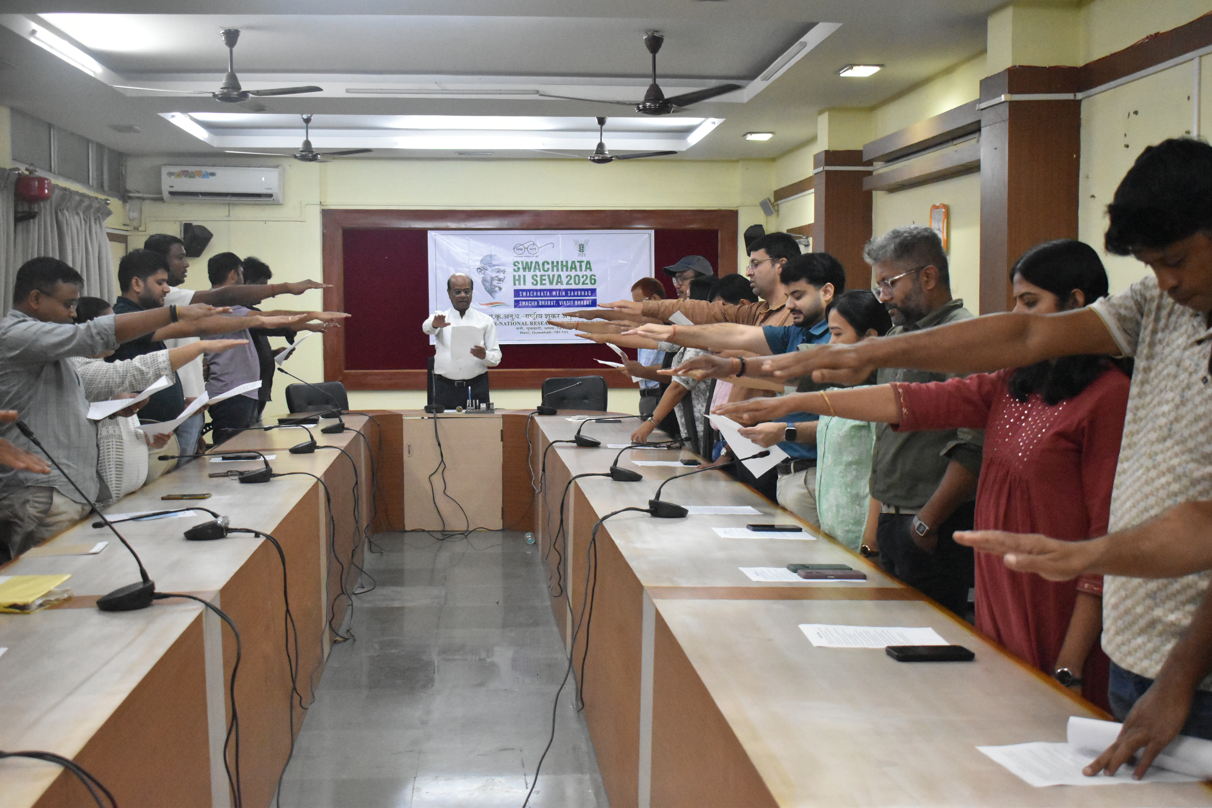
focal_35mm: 45
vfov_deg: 29.9
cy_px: 404
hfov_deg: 43.6
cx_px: 606
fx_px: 1515
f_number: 4.2
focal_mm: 30
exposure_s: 1/320
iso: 8000
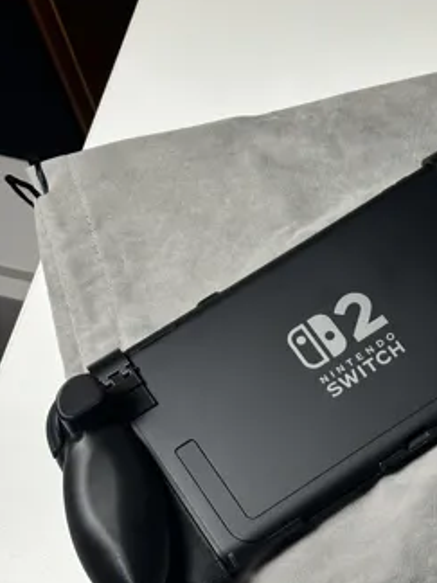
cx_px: 358
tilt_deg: -68.1
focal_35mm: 79
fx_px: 1330
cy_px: 384
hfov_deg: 18.5
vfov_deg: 24.6
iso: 64
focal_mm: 6.86
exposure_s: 1/100
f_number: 1.78
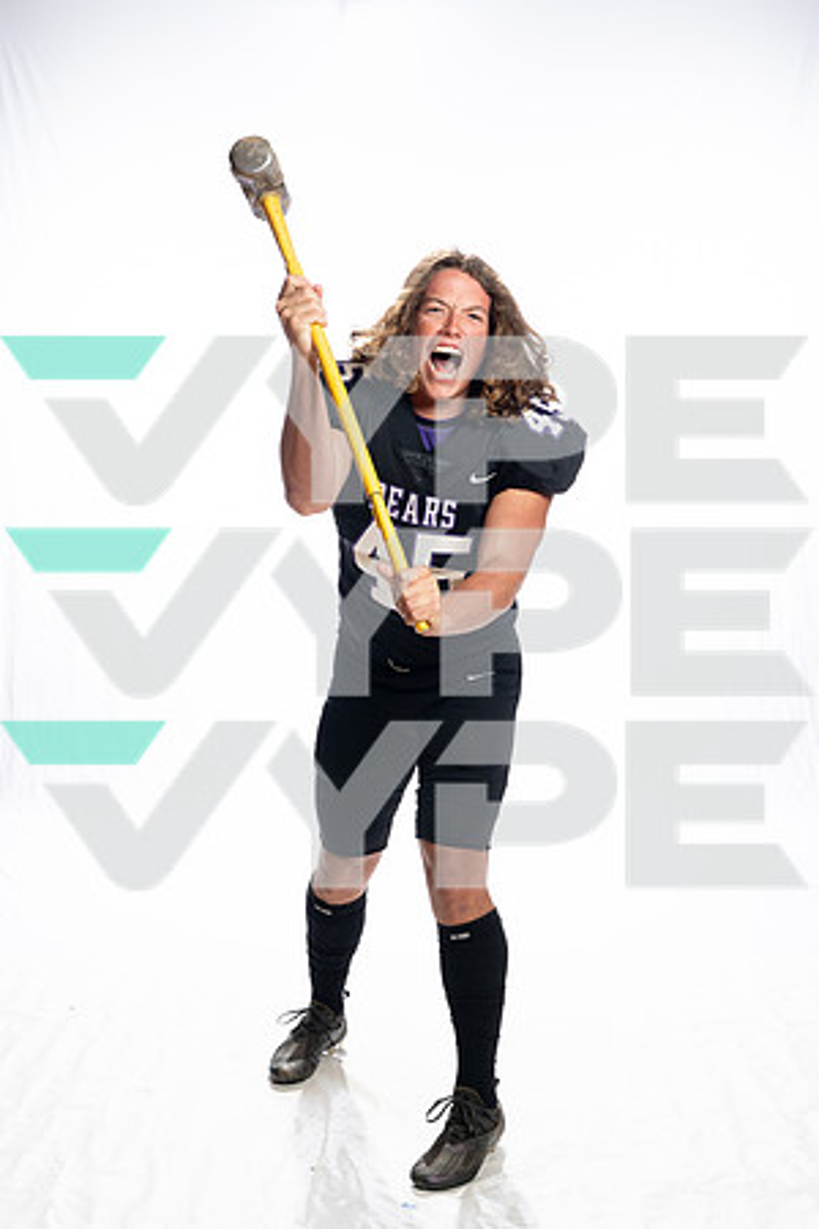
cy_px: 614
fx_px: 1706
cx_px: 410
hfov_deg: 27.0
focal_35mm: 50
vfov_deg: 39.6
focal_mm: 50
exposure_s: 1/250
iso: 800
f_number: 8
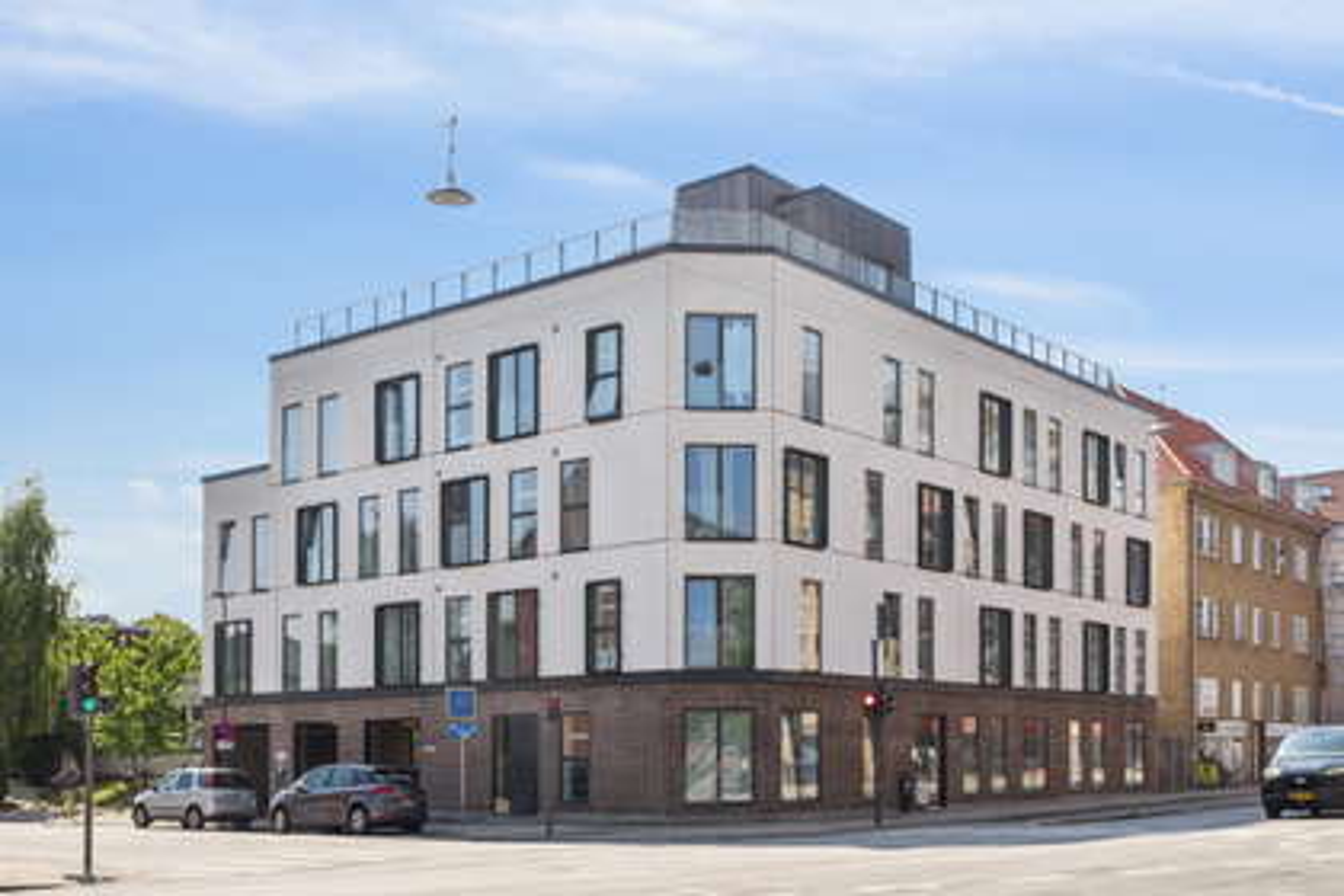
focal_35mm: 38
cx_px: 672
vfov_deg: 35.5
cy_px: 448
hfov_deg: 51.3
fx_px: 1400
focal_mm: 25
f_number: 8
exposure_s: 1/125
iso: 200
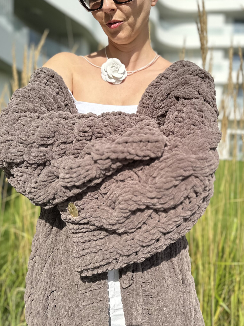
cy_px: 149
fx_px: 282
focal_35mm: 30
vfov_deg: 59.9
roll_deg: +0.1
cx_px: 148
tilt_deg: -2.7
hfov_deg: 46.5
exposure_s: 1/5525
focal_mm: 6.86
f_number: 1.78
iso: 80
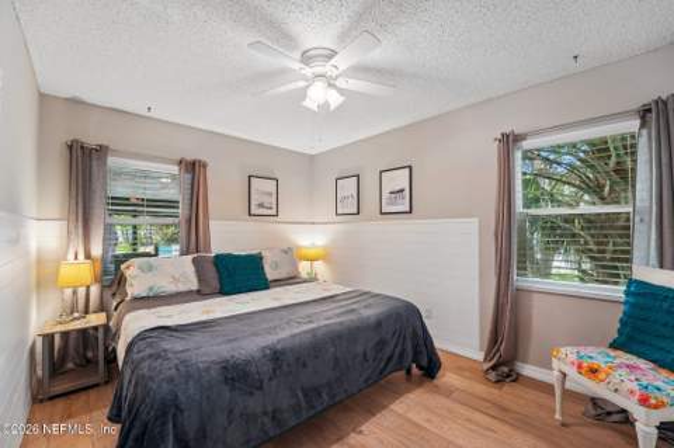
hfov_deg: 104.3
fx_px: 262
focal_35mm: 14
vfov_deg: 81.1
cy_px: 224
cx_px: 337
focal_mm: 14
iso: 400
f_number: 8
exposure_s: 1/8
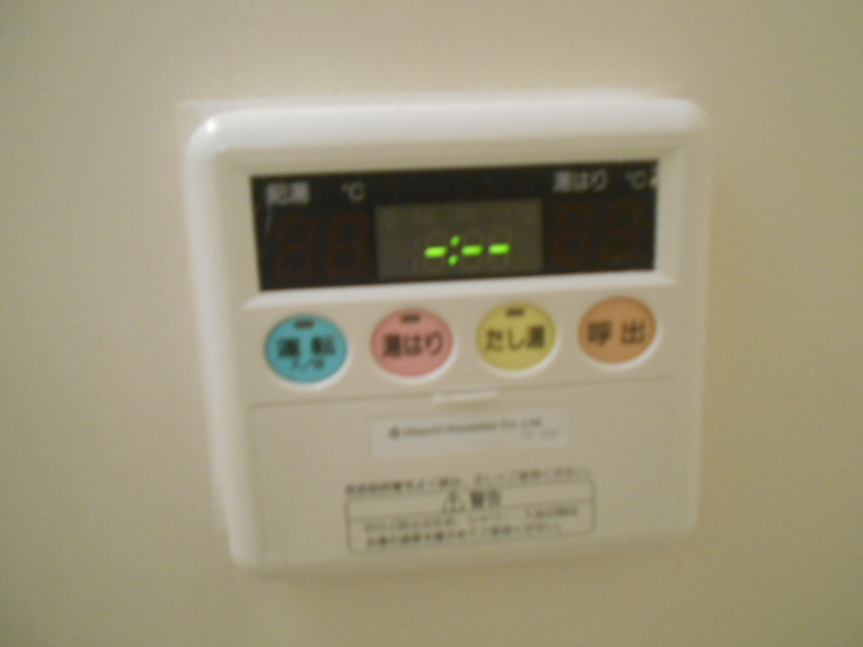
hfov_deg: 67.3
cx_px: 432
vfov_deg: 53.1
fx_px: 648
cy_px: 324
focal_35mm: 26
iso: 400
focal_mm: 4.6
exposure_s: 1/15
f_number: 3.2
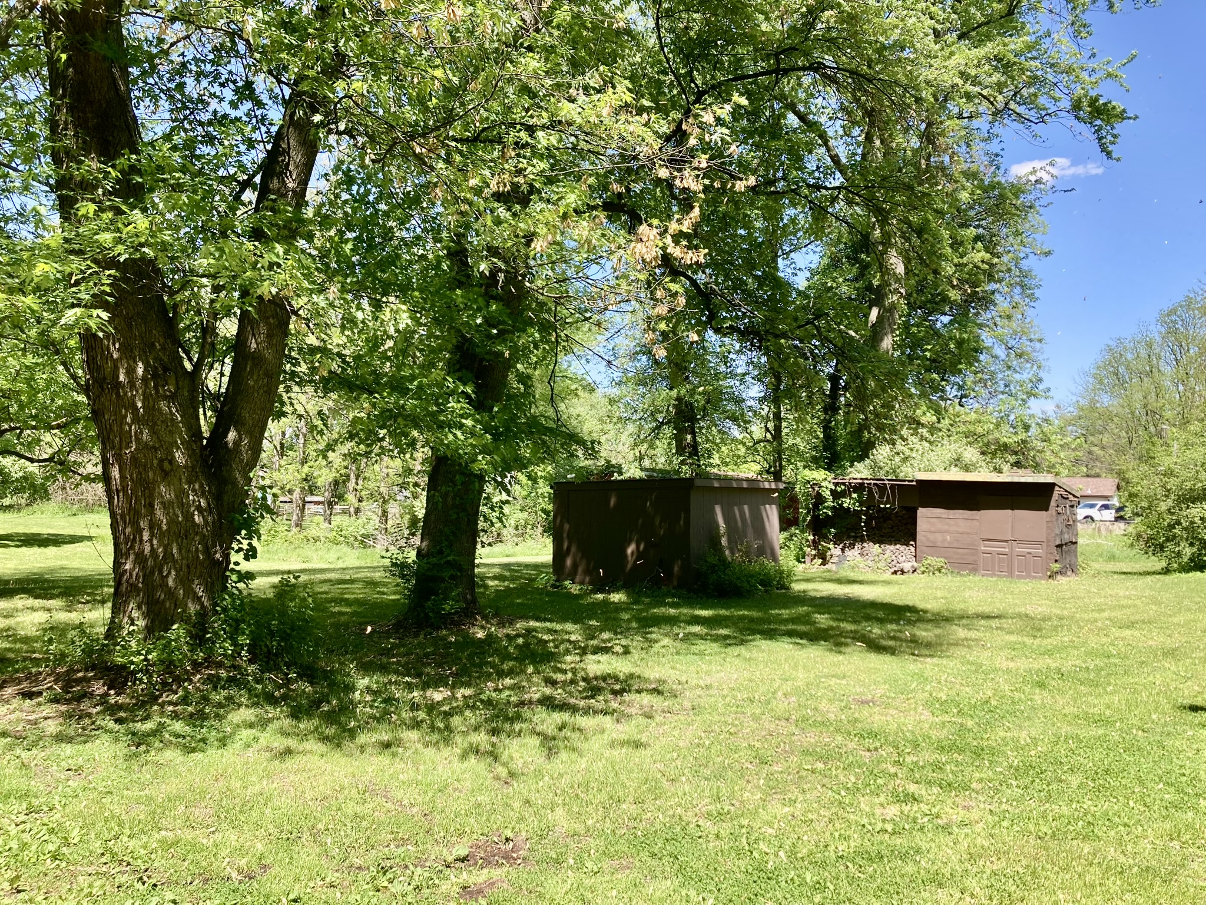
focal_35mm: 28
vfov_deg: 49.7
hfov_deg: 63.4
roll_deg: -1.9
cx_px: 603
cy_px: 452
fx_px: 976
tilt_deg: +3.2
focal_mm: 3.99
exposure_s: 1/615
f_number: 1.8
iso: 20
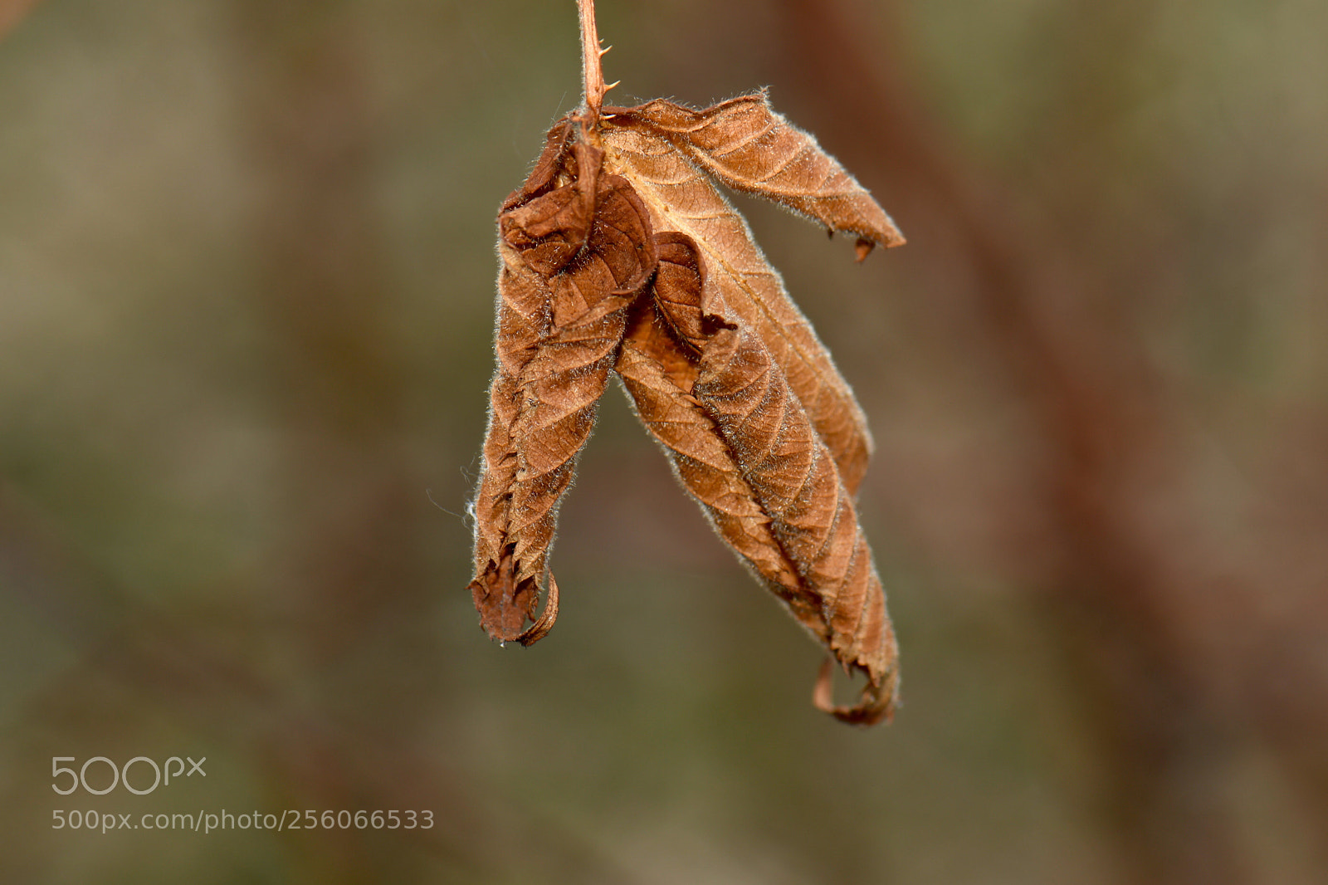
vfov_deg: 8.7
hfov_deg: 13.0
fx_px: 5808
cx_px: 664
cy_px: 442
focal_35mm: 158
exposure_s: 1/60
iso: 100
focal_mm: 105
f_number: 6.3
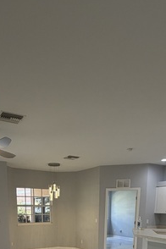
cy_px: 253
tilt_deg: -10.0
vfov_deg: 47.0
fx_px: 228
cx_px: 67
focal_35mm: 33
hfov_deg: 39.8
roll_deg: -0.3
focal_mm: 2.22
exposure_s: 1/120
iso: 200
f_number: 2.2
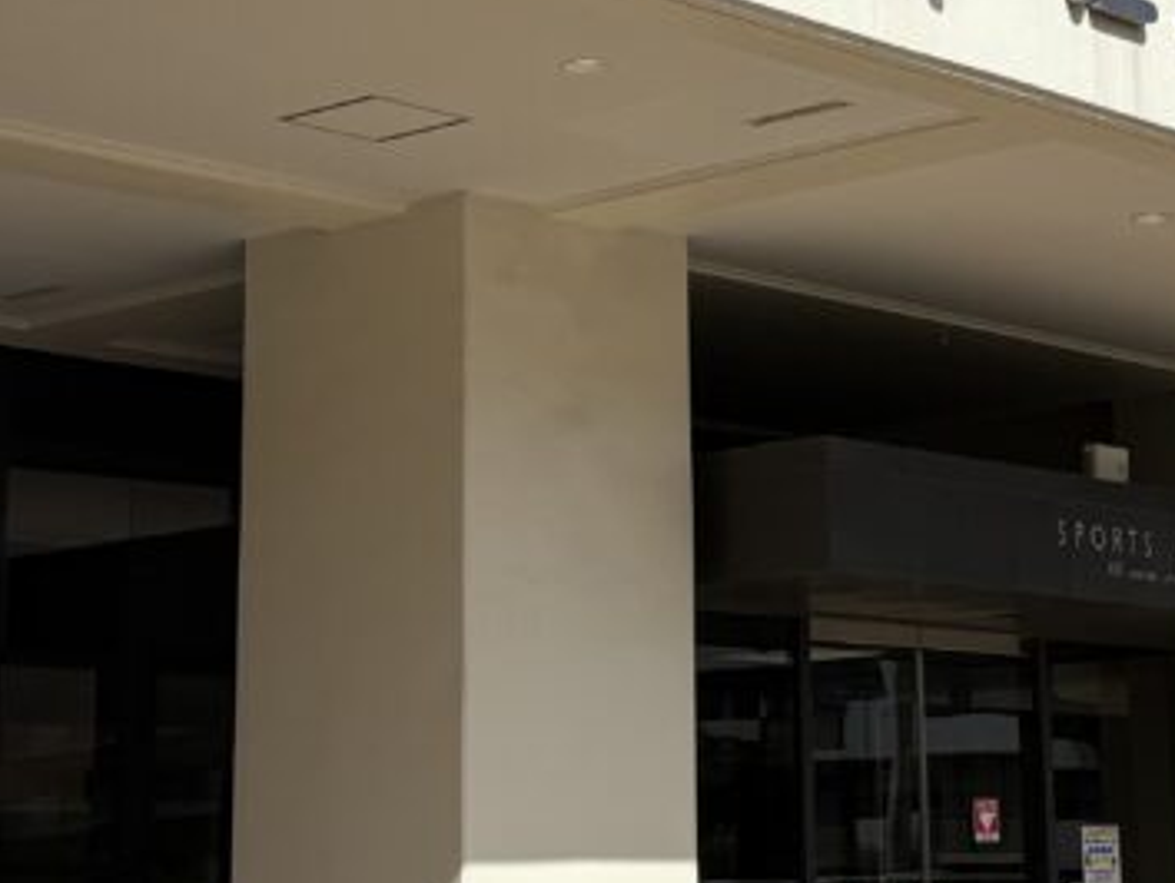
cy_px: 133
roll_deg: +4.7
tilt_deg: +16.2
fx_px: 3193
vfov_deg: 15.6
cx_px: 793
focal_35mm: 94
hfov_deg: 20.8
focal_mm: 5.96
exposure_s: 1/10101
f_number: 1.6
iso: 50
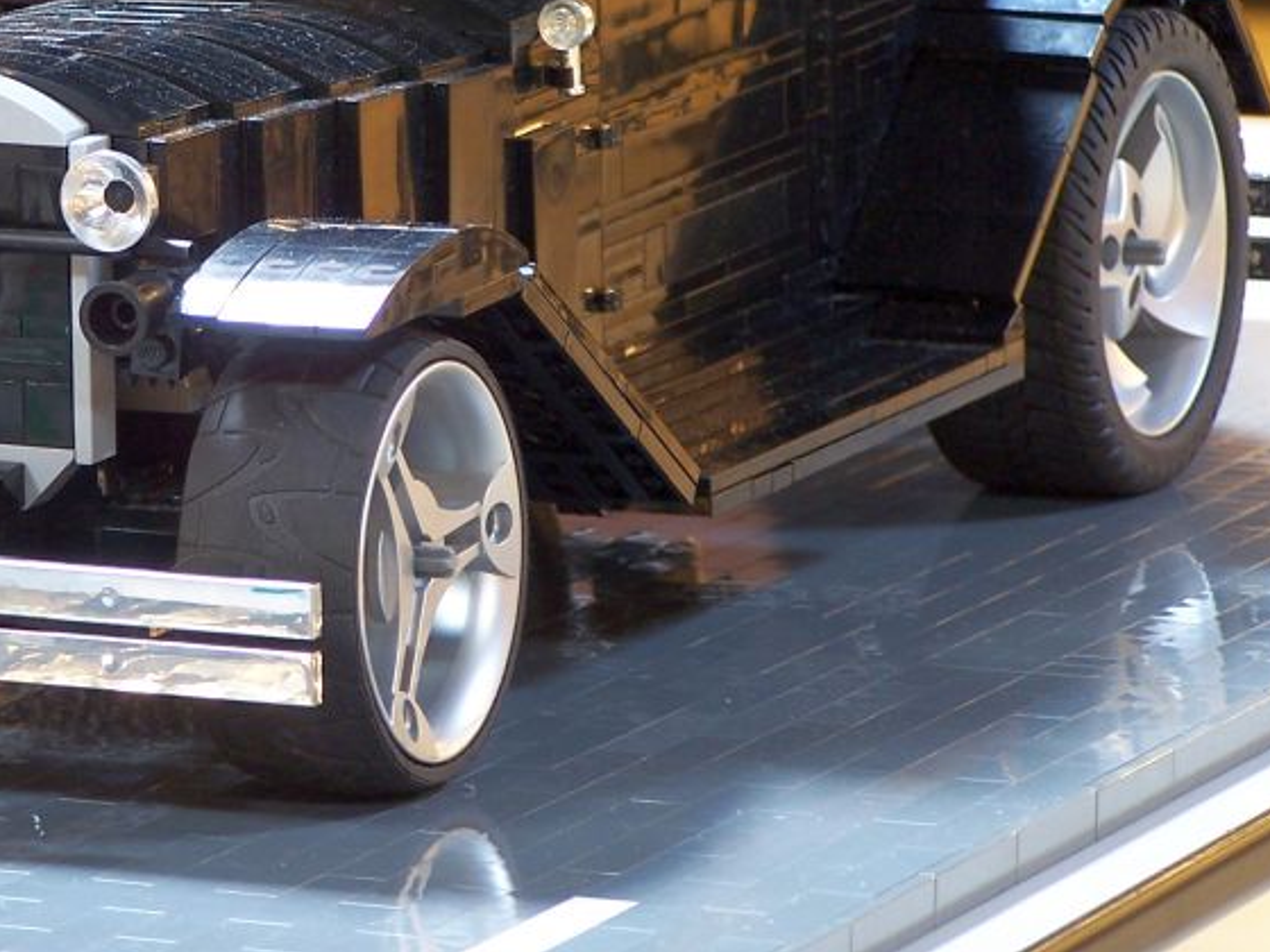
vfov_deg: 5.1
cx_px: 247
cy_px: 84
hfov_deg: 6.8
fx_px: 10676
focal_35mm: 291
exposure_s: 1/2
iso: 80
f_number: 3.2
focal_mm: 26.4
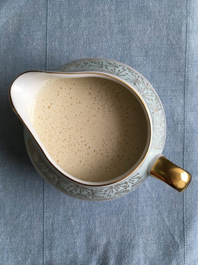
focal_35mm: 29
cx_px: 99
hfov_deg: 48.2
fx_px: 221
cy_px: 132
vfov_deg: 61.7
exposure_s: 1/33
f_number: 2.2
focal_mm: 4.15
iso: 100
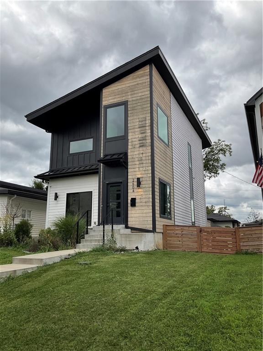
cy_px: 176
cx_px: 132
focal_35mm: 29
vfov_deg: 61.7
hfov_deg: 48.2
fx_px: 294
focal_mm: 3
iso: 16
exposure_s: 1/1786
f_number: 1.8
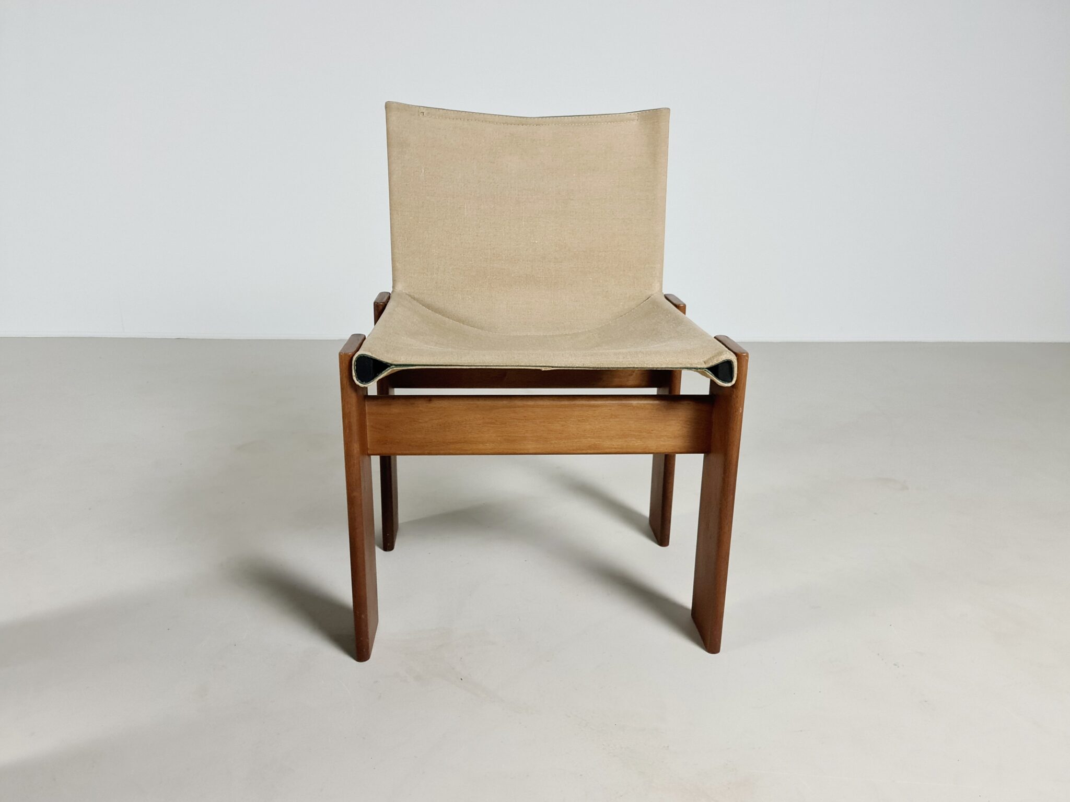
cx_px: 535
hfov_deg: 69.4
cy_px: 401
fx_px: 773
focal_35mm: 25
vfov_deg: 54.9
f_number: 1.8
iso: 320
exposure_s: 1/100
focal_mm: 7
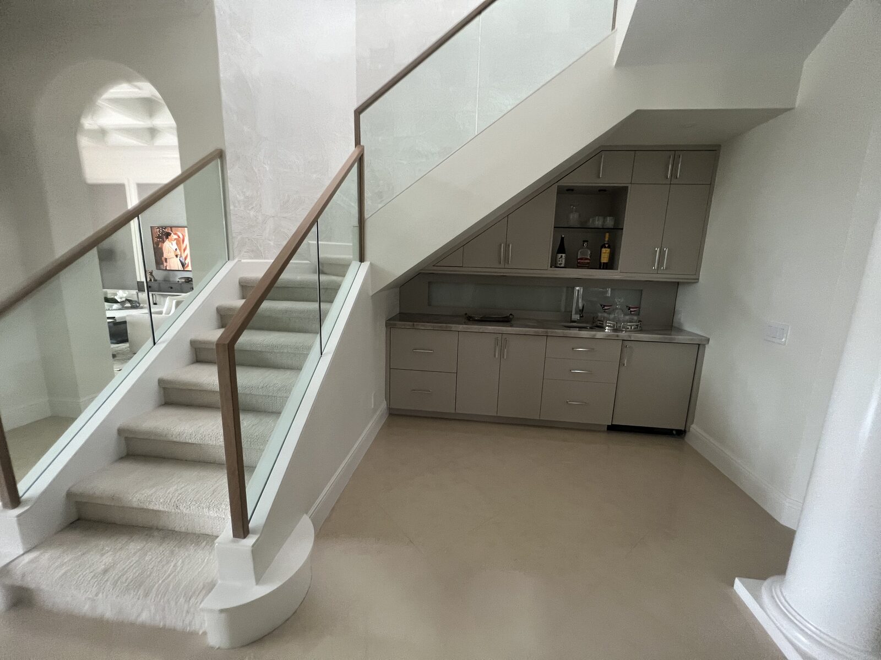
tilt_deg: -8.0
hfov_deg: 106.2
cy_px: 330
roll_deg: -0.1
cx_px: 440
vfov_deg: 89.9
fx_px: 331
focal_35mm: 13
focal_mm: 1.57
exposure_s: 1/60
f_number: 1.8
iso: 250
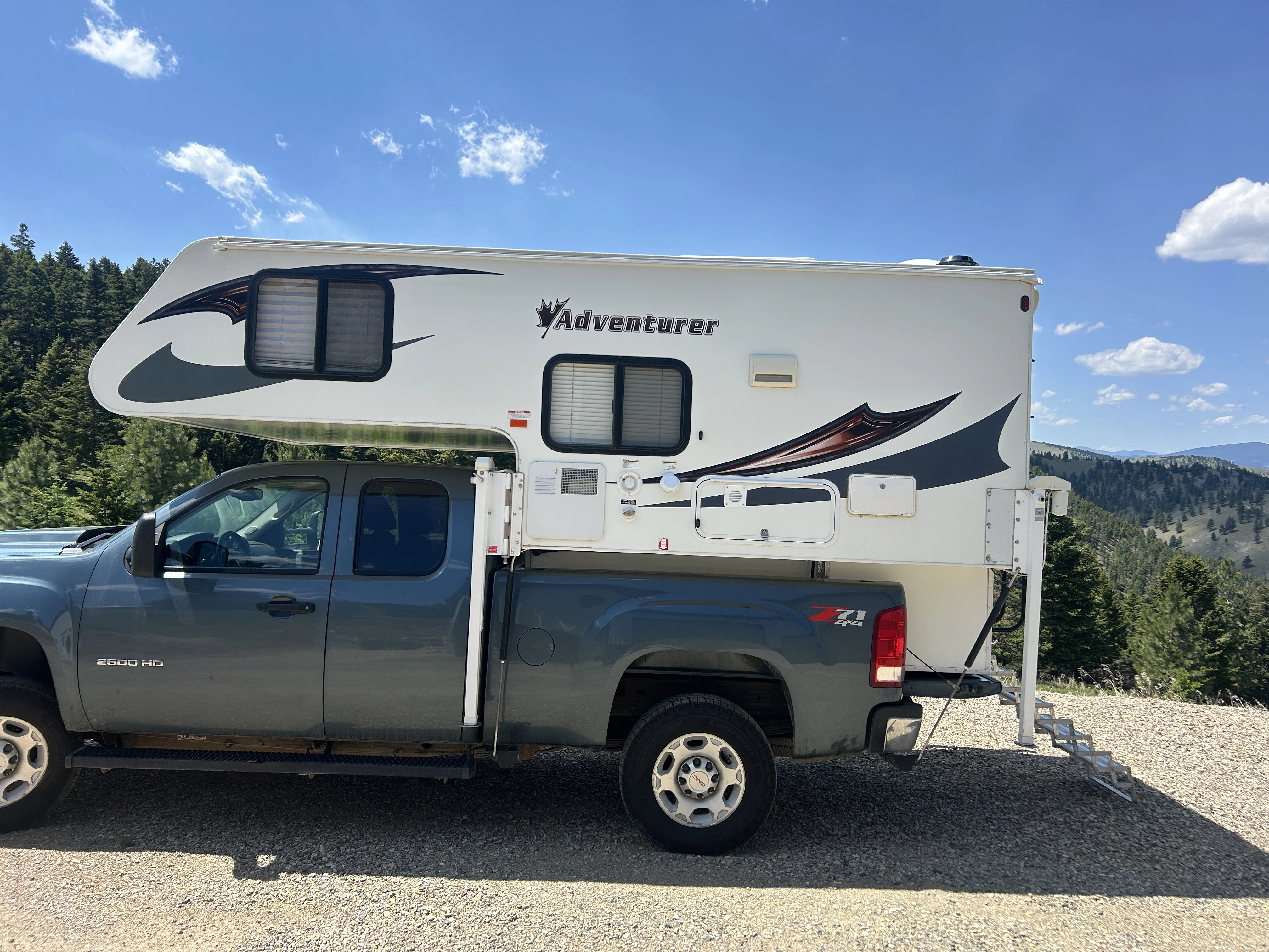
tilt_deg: -1.5
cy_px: 476
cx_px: 634
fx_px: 953
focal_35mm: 26
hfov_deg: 67.3
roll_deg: -2.5
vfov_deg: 53.1
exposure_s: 1/2994
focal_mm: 5.7
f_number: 1.5
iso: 50
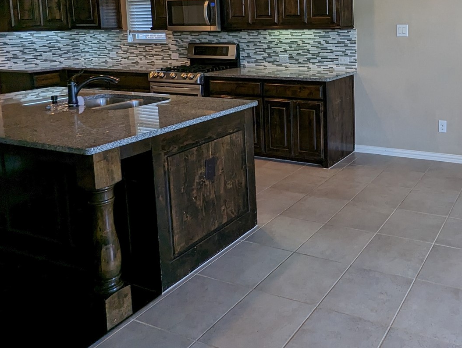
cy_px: 61
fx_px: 414
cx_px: 391
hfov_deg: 53.1
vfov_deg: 43.1
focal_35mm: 31
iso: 79
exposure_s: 1/120
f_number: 2.2
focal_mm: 2.35
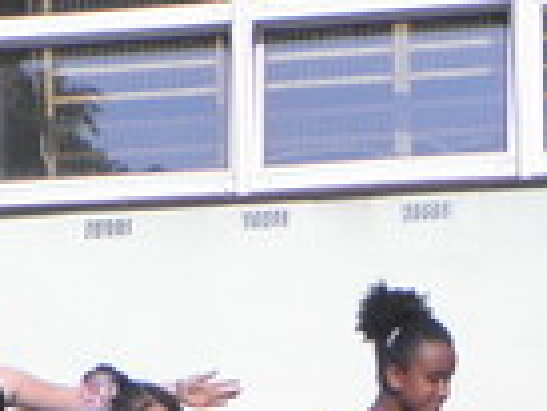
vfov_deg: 6.4
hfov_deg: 8.2
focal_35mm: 228
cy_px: 806
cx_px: -607
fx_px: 3606
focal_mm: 7.1
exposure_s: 1/250
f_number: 7.6
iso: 125
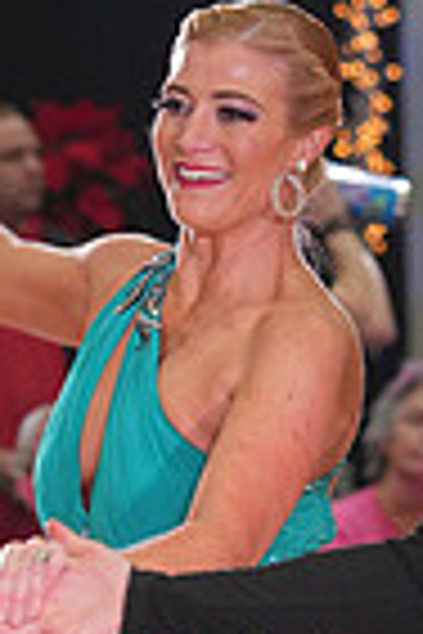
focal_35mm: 524
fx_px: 9235
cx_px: 533
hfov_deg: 2.6
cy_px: 913
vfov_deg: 3.9
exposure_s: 1/200
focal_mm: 127
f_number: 4
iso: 1600
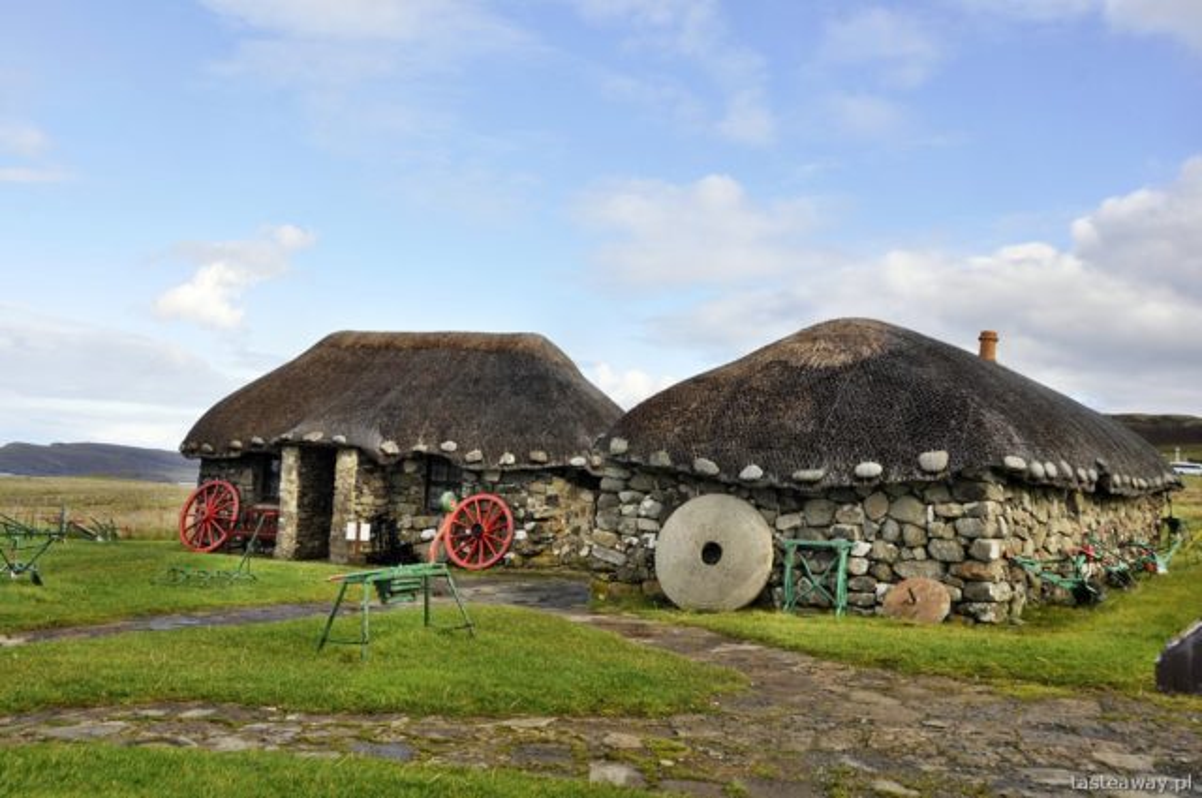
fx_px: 1100
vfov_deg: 39.9
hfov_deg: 57.3
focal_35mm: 33
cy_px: 399
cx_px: 601
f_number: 8
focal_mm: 22
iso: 200
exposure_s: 1/200
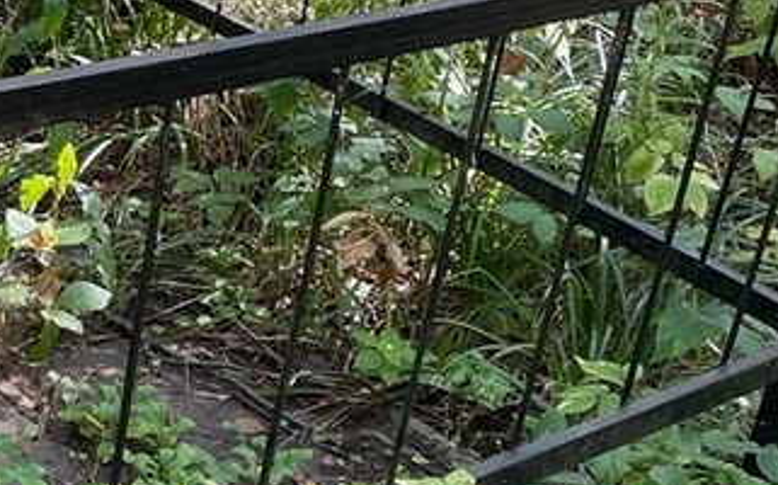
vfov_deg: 14.7
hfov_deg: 21.7
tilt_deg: -20.6
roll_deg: -6.0
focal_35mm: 88
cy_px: 114
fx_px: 1864
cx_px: -172
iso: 64
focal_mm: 4.2
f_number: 1.6
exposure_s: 1/121
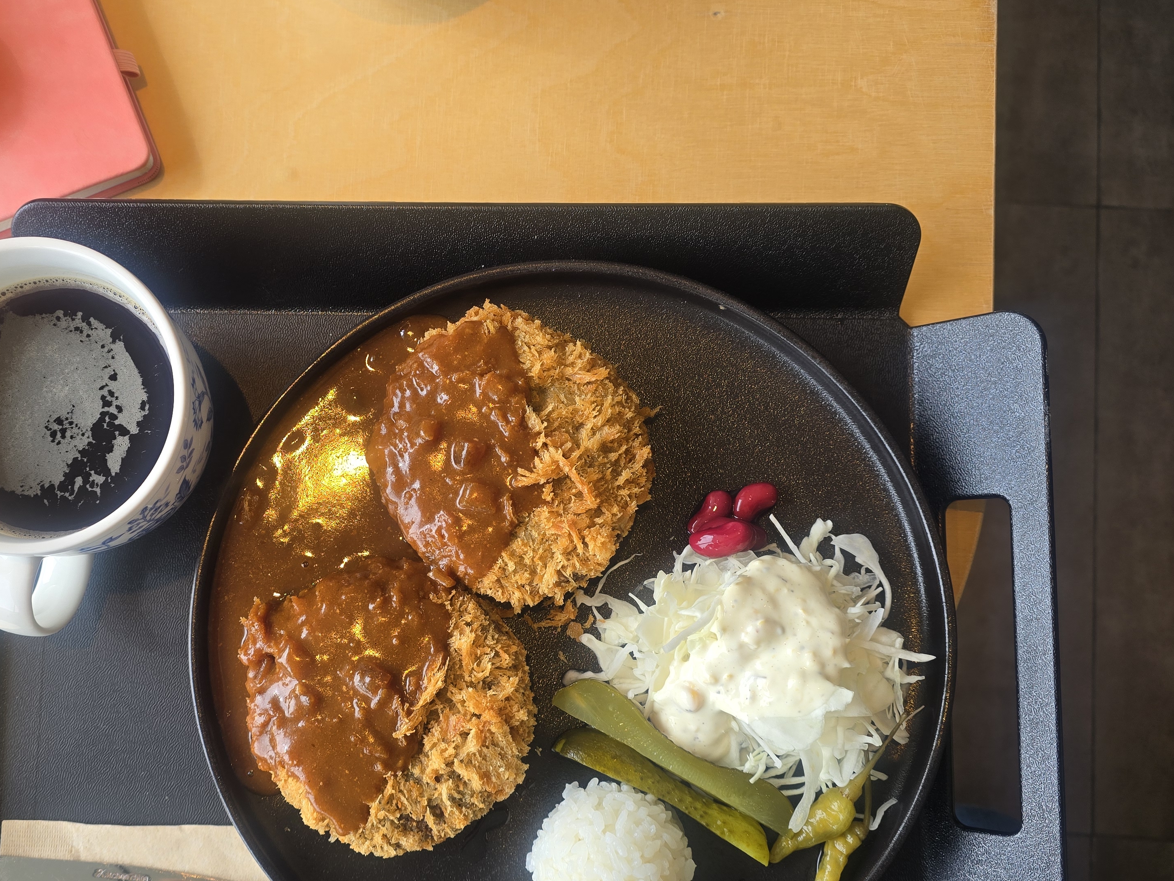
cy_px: 493
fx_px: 1085
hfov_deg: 56.5
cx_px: 479
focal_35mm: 32
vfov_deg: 44.1
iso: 40
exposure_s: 1/180
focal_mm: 6.3
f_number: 1.7
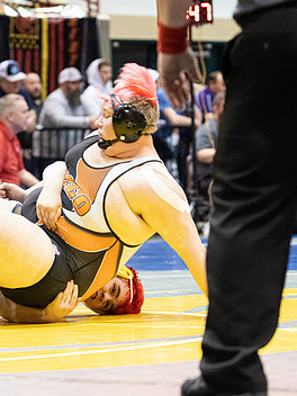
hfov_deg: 7.1
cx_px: 33
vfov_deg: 9.5
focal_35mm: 209
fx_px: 2391
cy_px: 183
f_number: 4
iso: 10000
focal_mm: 132
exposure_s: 1/500
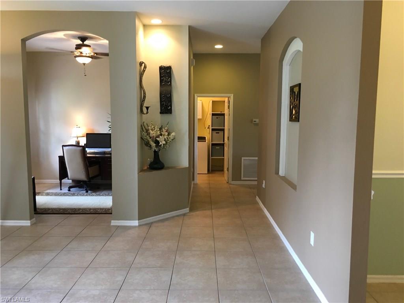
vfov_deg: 48.2
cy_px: 152
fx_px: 338
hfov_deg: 61.7
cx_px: 202
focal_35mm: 29
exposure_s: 1/30
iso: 100
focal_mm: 4.15
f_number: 2.2
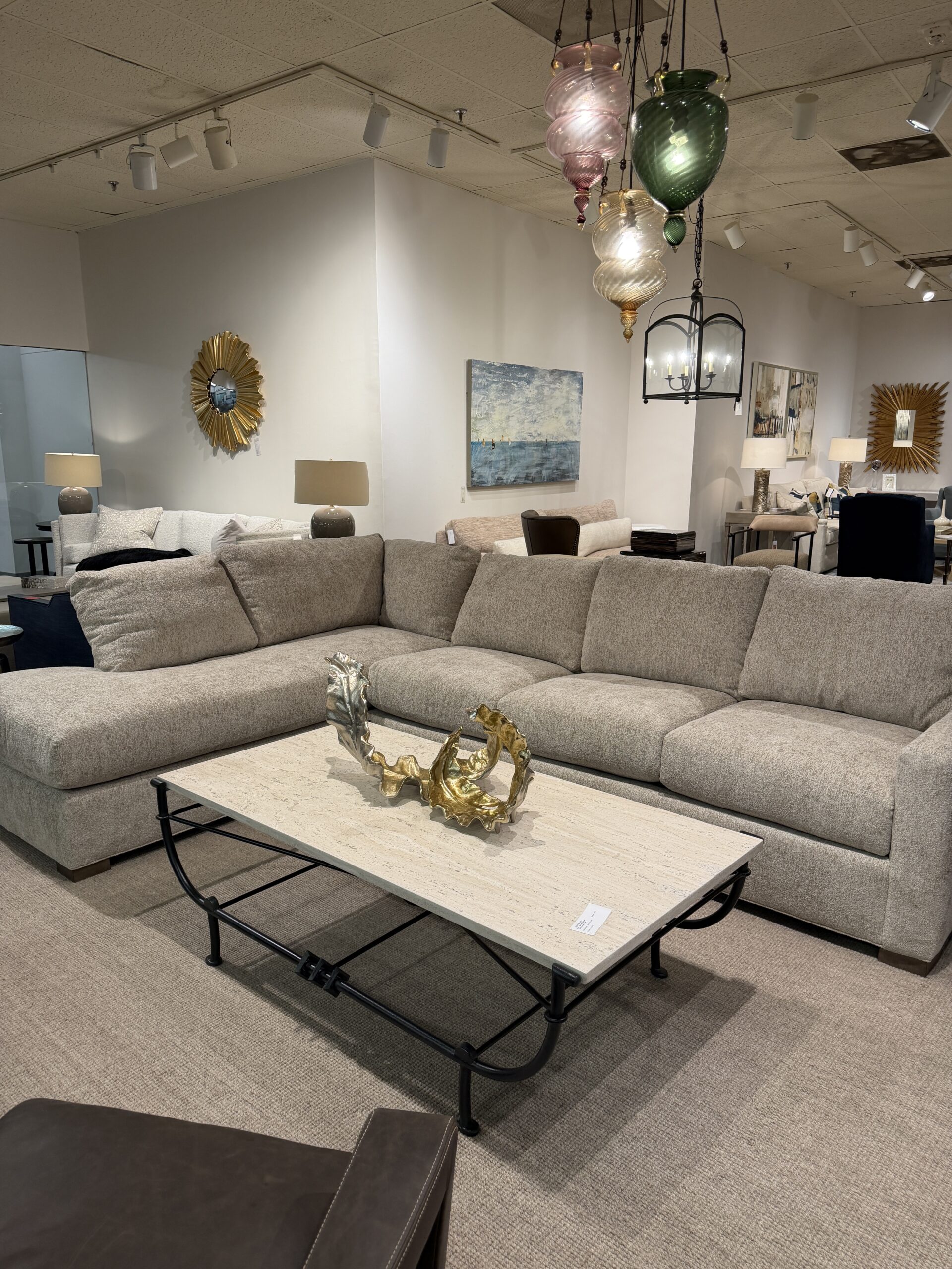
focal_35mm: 24
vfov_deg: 71.6
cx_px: 476
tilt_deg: -12.6
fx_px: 880
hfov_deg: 56.8
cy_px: 634
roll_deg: -0.5
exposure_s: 1/120
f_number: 1.78
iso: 160
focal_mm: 6.76
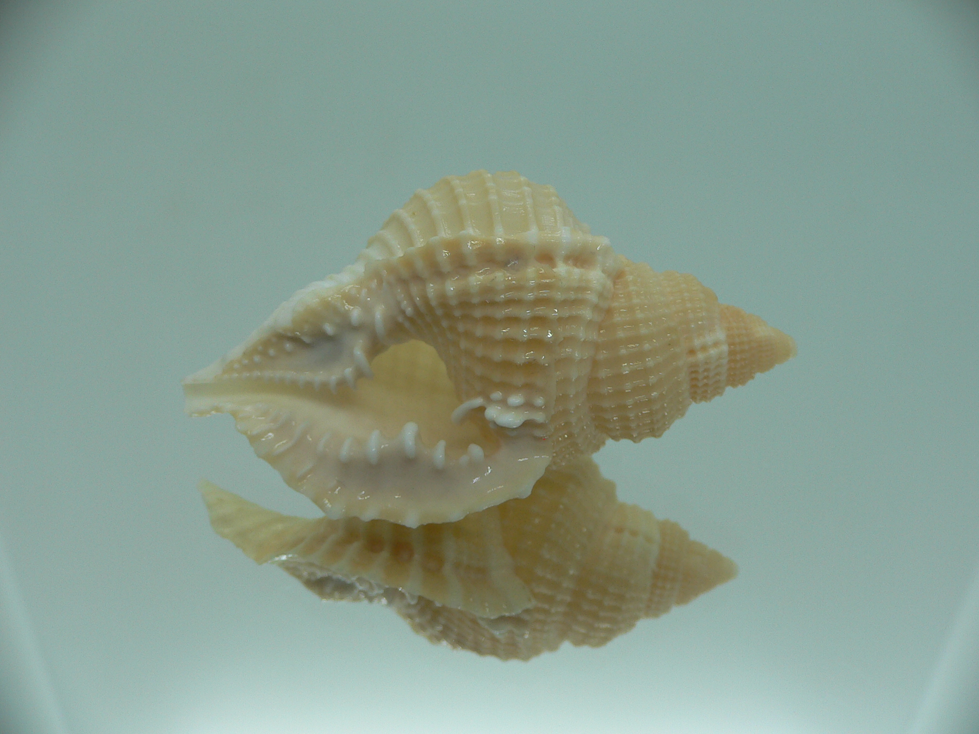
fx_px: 990
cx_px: 490
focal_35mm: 35
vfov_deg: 40.7
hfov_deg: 52.6
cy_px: 367
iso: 80
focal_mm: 4.6
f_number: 2.8
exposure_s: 1/60
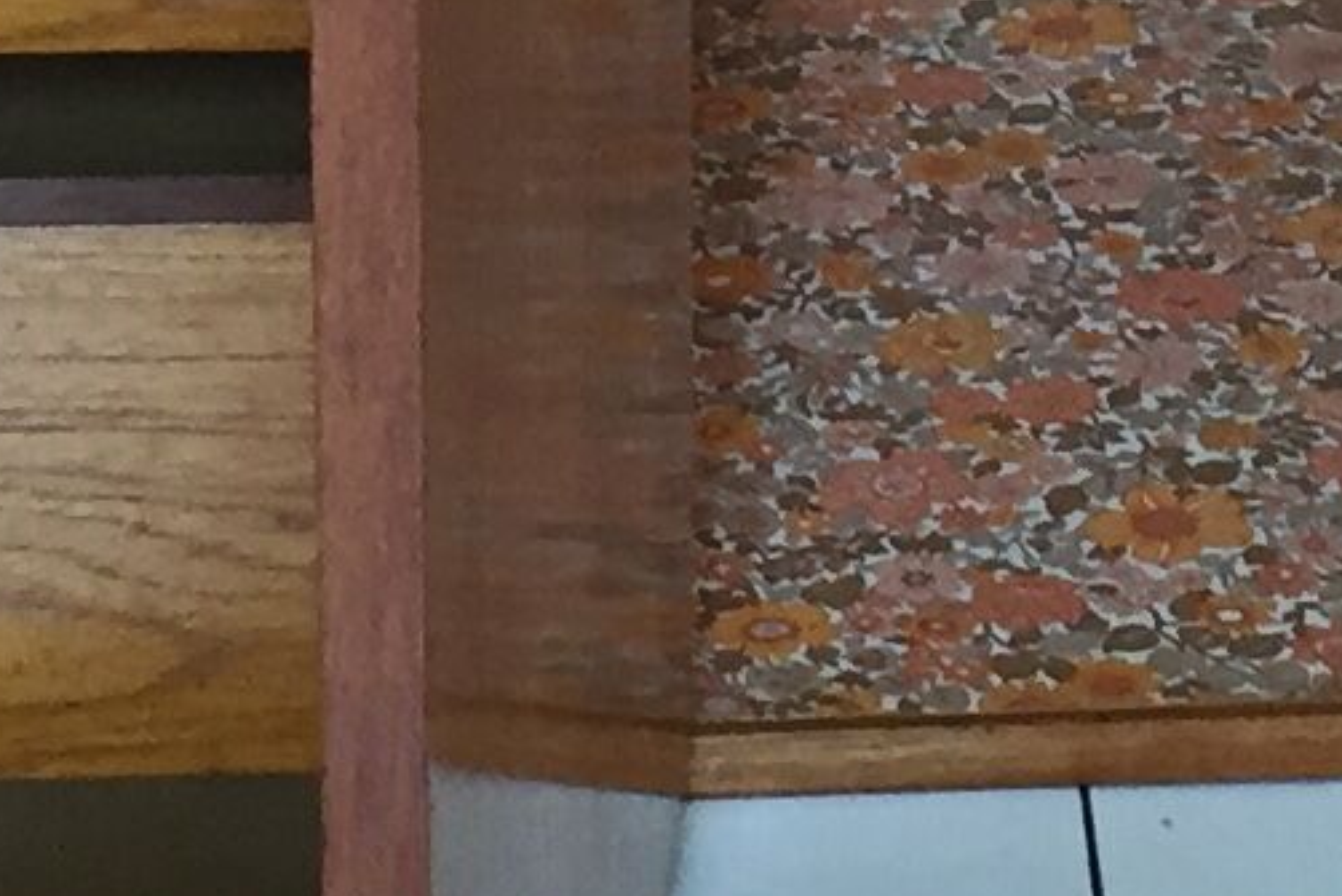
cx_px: 986
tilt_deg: -16.2
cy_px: -1059
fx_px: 7308
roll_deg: -0.3
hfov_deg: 10.5
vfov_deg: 6.7
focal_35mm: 196
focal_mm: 4.15
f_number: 2.2
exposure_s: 1/33
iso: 125
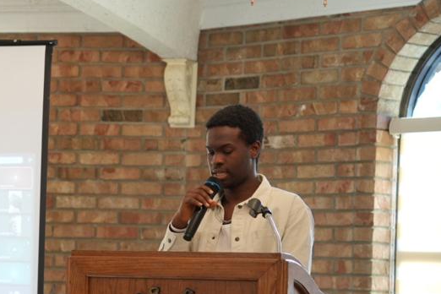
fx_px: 1886
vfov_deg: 8.9
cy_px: 271
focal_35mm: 154
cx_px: -17
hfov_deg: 13.1
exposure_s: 1/80
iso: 800
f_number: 2.8
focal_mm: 67
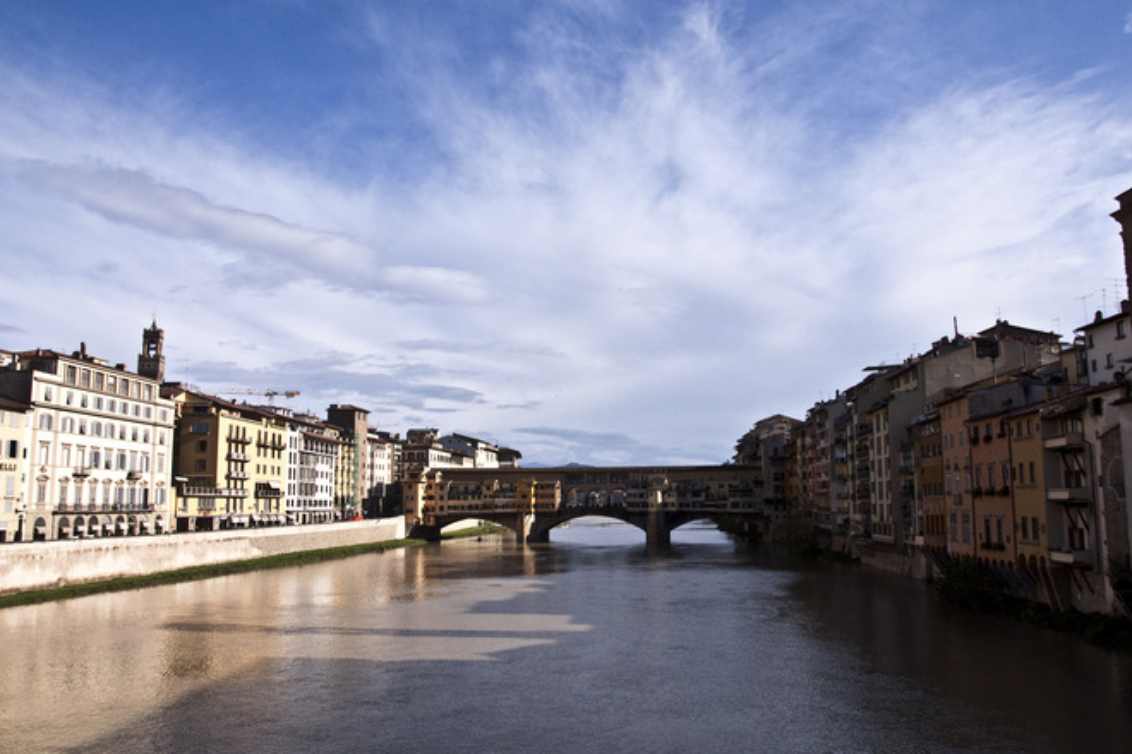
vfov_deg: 47.9
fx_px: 849
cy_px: 377
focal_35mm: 27
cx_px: 566
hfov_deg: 67.4
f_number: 13
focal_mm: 18
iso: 1000
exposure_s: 1/800
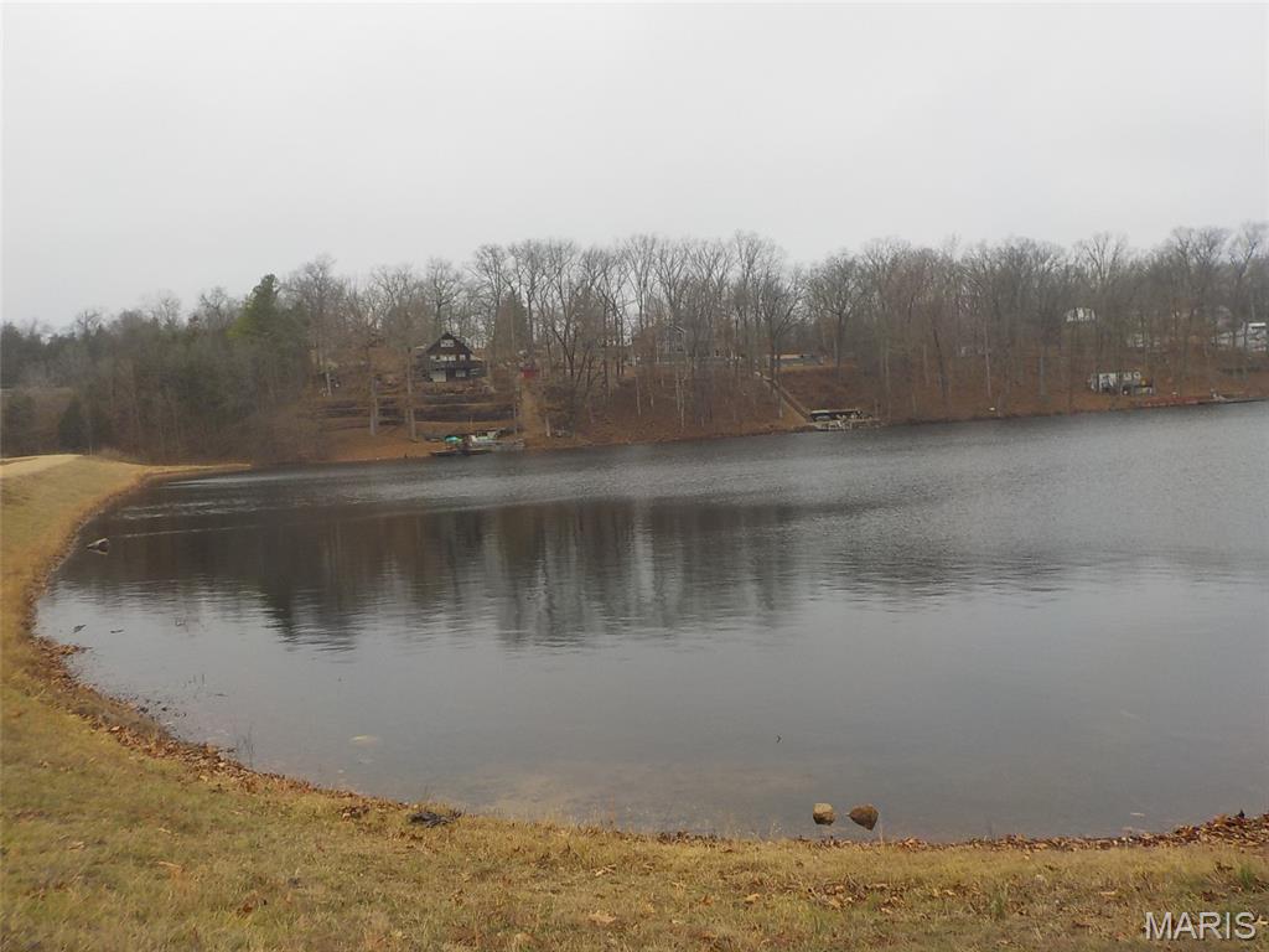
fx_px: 1100
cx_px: 634
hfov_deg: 60.0
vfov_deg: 46.8
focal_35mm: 30
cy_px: 476
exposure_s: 1/320
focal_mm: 4.1
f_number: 3.3
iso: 125
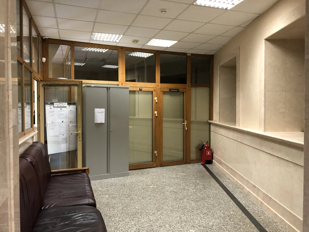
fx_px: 250
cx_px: 154
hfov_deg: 63.4
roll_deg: +0.8
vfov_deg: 49.7
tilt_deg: -2.5
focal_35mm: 28
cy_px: 116
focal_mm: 4
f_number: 1.8
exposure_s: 1/14
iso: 100
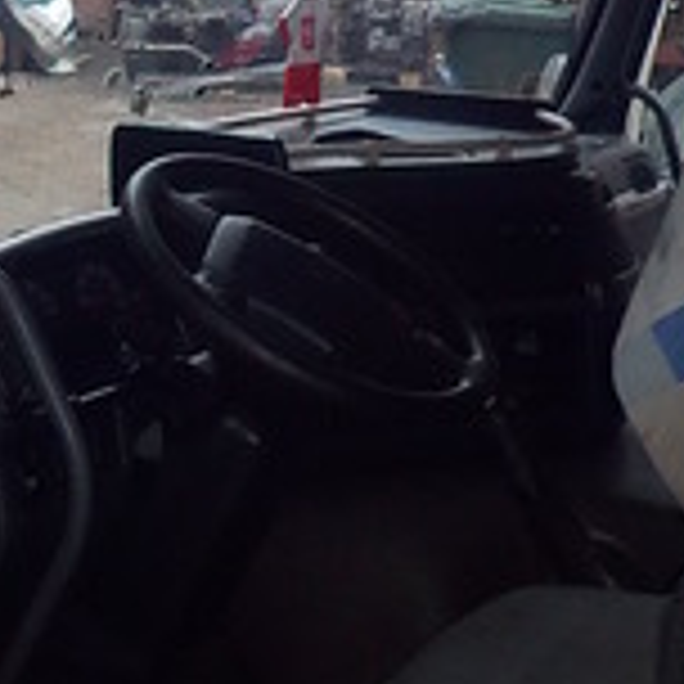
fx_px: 1878
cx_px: 266
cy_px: 212
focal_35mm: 84
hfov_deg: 20.6
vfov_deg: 20.5
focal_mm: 4.1
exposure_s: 1/30
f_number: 3.3
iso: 220
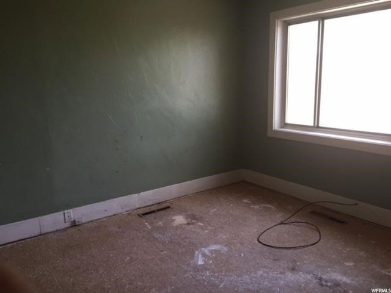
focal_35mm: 29
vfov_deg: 48.2
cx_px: 196
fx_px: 328
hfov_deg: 61.7
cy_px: 146
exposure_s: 1/30
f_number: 2.2
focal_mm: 4.15
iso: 32
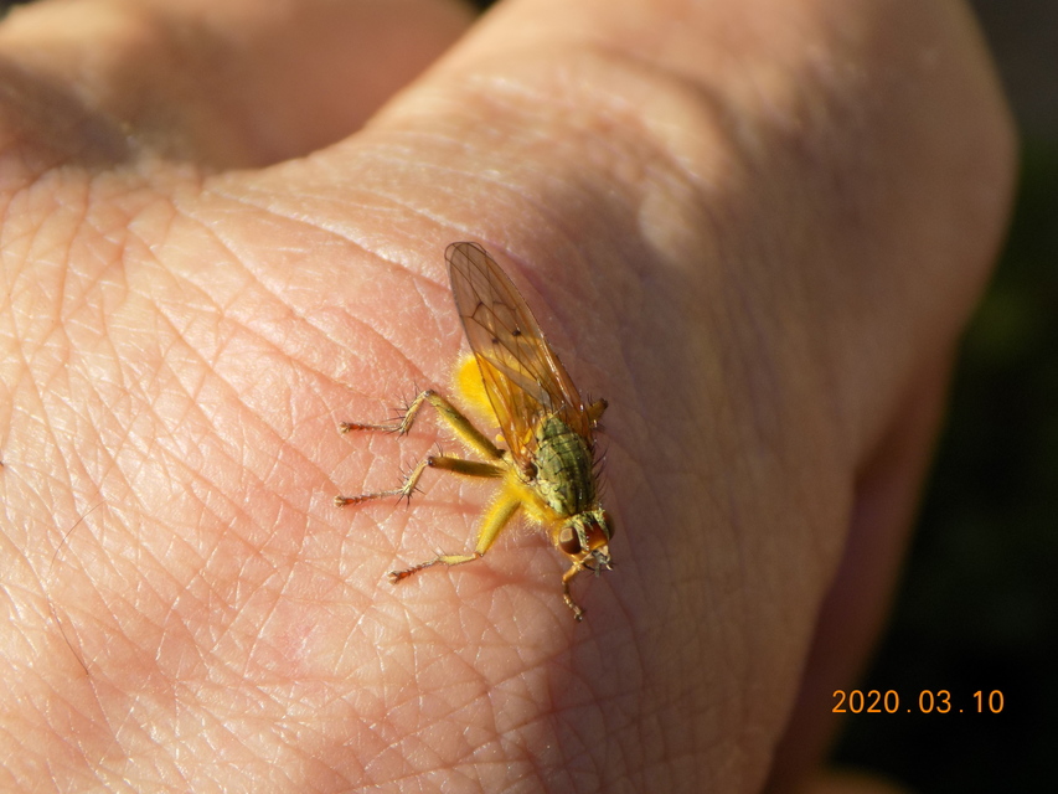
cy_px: 397
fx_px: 4035
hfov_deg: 14.9
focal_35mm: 132
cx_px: 529
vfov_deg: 11.2
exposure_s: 1/250
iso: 80
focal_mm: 23.4
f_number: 5
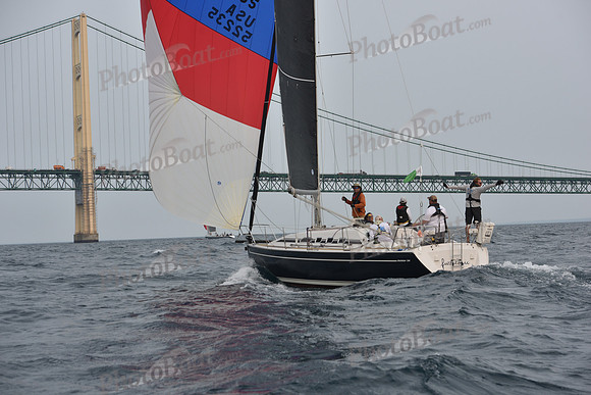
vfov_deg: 19.5
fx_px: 1149
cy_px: 198
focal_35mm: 70
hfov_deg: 28.8
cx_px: 296
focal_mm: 70
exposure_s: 1/1000
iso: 250
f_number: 6.3
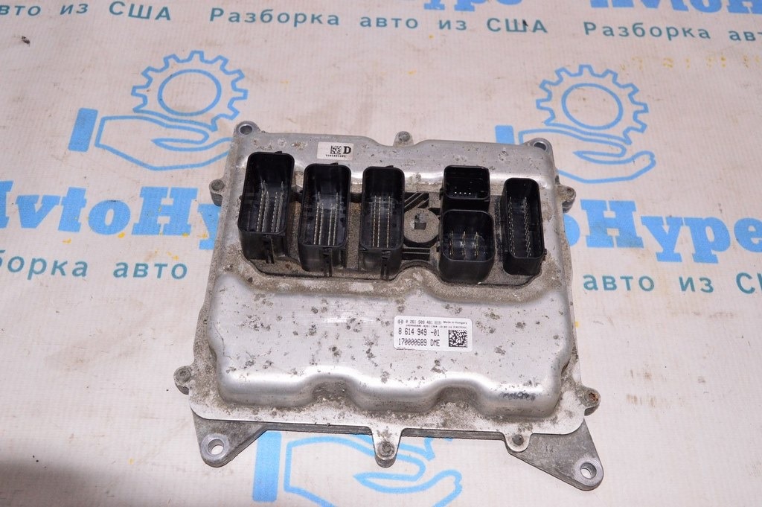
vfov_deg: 36.8
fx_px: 761
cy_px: 254
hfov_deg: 53.2
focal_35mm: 36
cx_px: 381
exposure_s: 1/200
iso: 1600
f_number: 8
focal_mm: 24
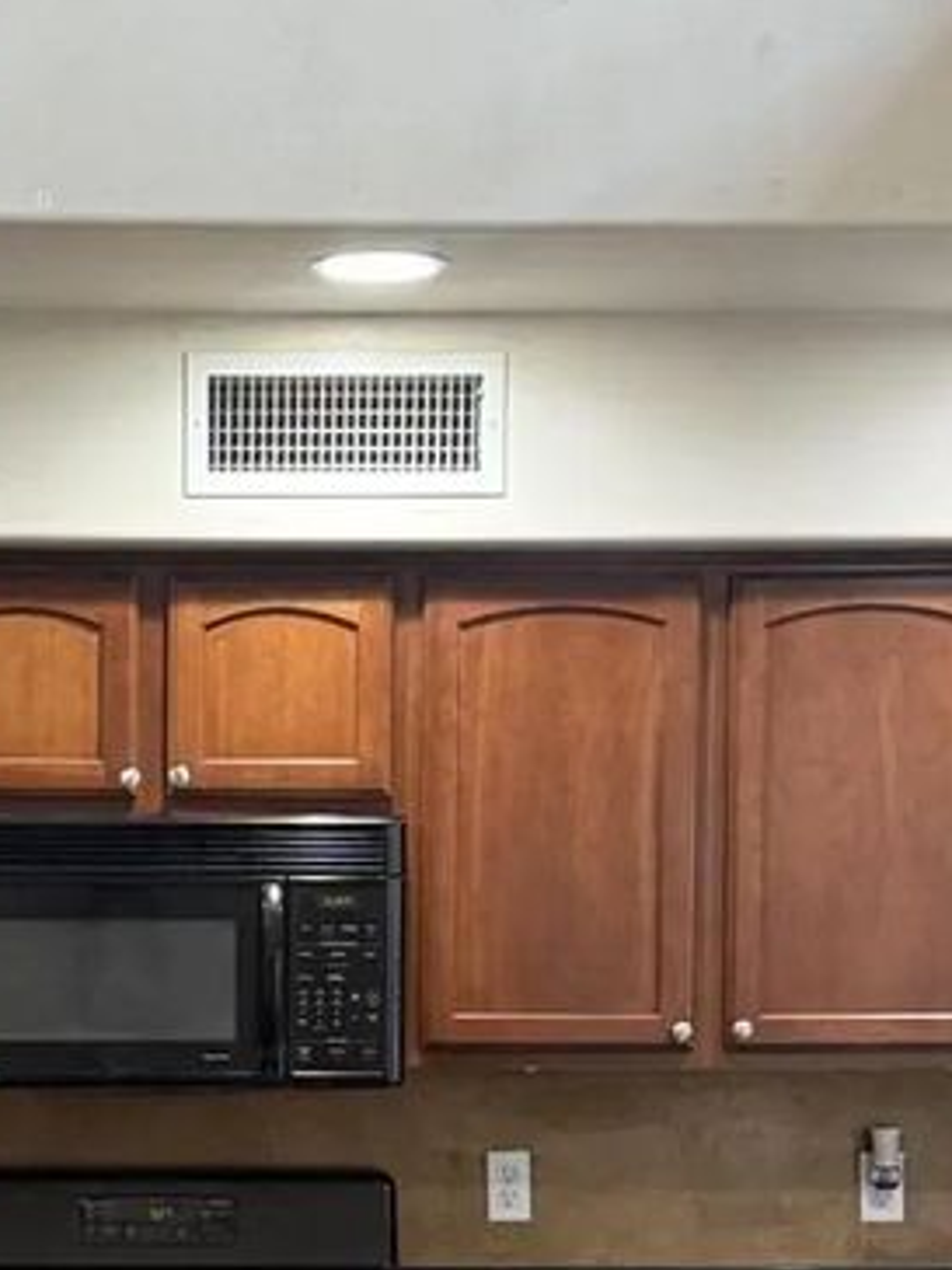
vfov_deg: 21.3
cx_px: 178
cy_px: 1143
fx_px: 3300
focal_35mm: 90
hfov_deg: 16.3
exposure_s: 1/60
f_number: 1.78
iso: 400
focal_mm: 6.76
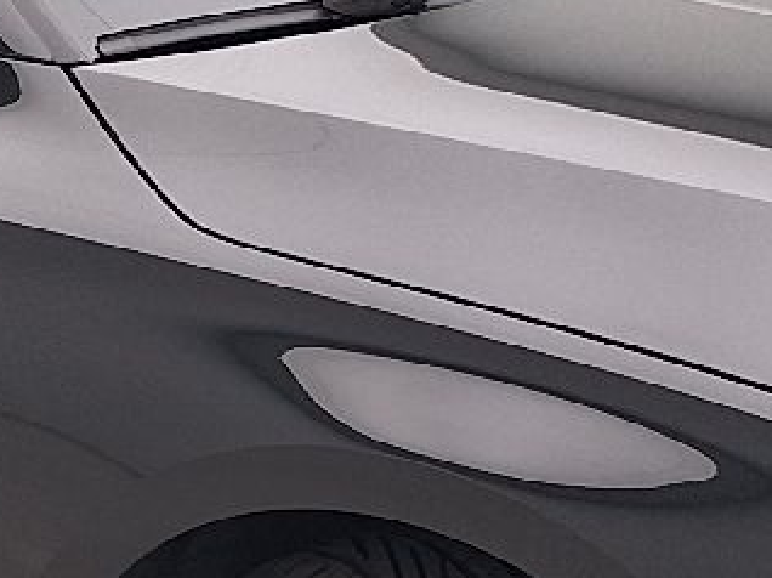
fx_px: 3098
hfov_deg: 14.2
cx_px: 274
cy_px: 481
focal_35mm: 139
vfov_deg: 10.6
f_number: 1.8
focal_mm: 5.54
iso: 50
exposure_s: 1/100
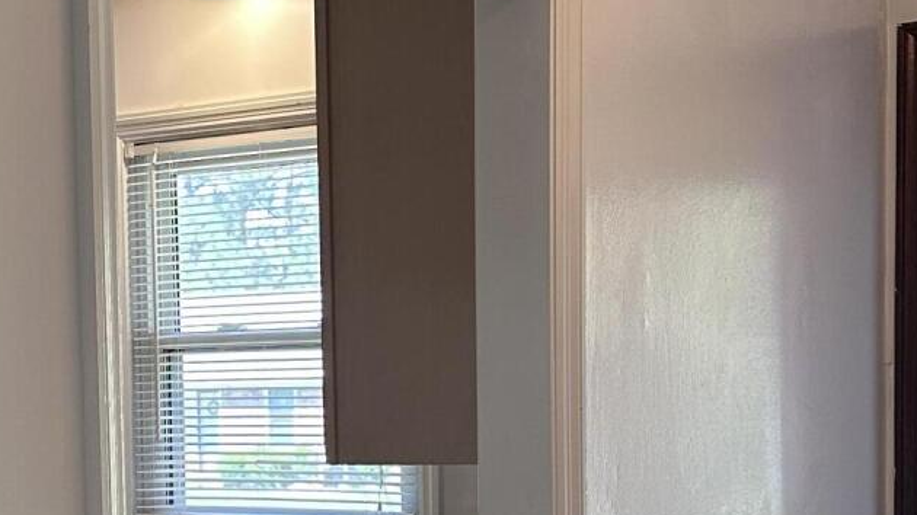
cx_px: 163
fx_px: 2018
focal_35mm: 83
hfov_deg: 25.1
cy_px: 524
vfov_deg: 14.3
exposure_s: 1/120
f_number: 1.78
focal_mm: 6.86
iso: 160
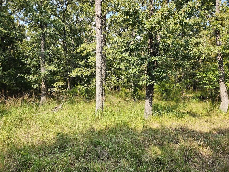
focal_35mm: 23
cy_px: 86
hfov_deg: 73.9
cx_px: 114
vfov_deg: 58.9
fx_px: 152
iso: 20
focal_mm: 5.4
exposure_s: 1/481
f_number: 1.8
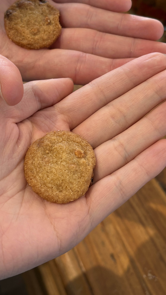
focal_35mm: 48
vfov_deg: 42.1
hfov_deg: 24.9
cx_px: 64
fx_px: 376
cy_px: 89
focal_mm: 5.96
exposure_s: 1/60
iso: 100
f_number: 1.6
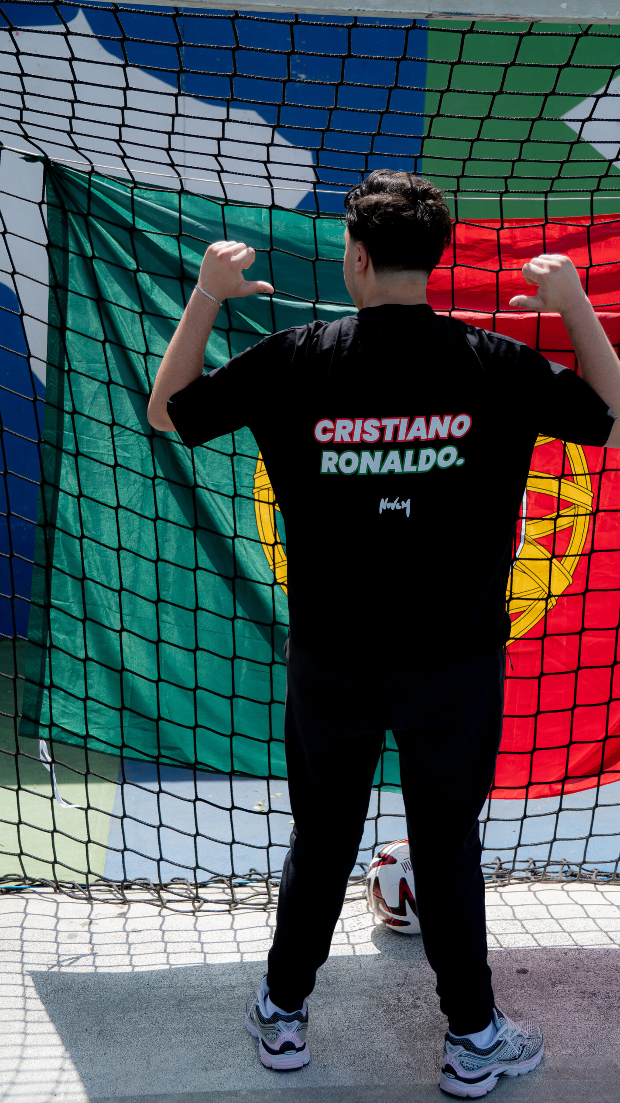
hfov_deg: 22.8
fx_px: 1536
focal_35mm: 53
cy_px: 548
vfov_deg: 39.5
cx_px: 356
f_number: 2.8
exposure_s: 1/1000
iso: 100
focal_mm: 33
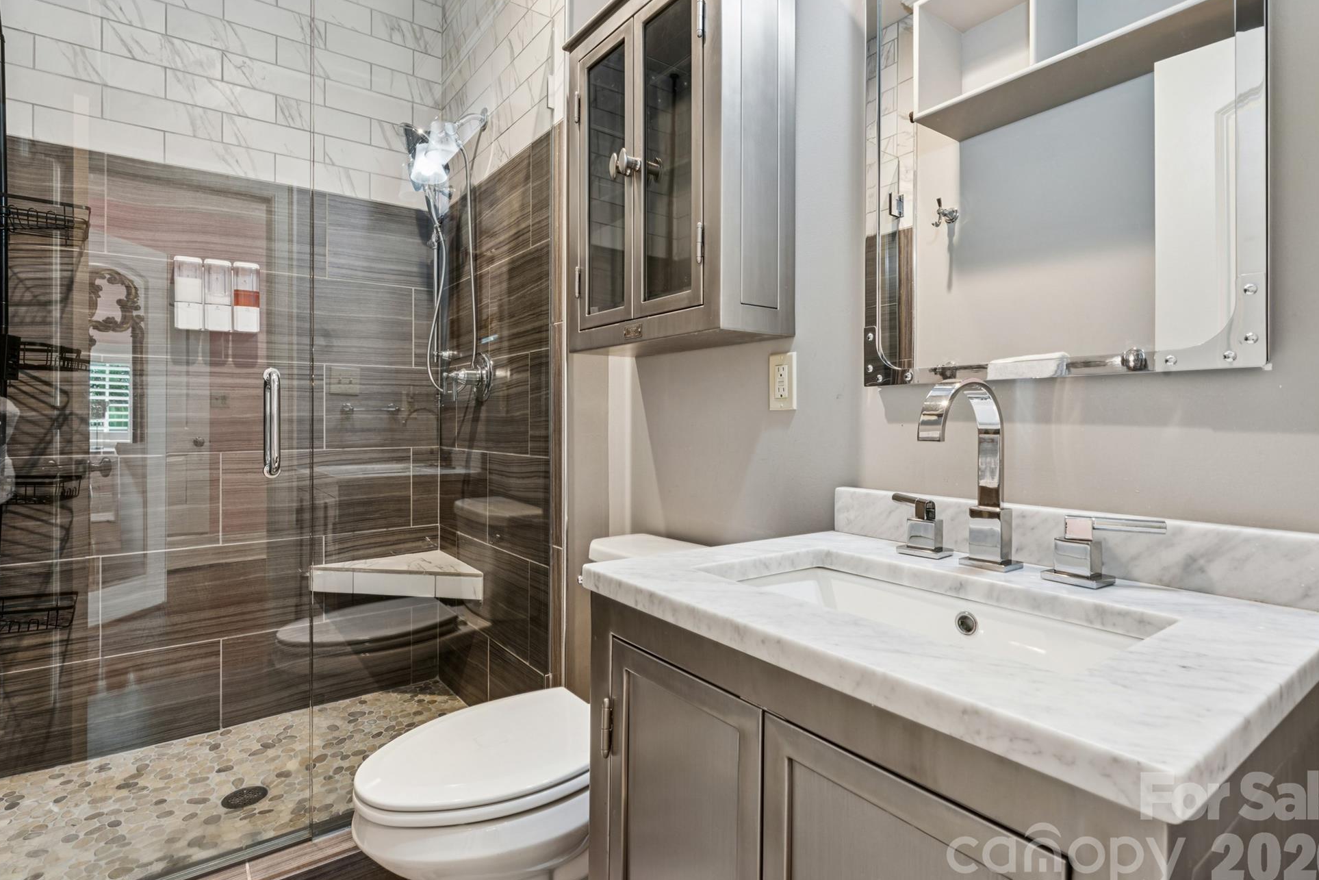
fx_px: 650
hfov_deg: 90.8
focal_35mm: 18
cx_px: 658
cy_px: 439
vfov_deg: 68.2
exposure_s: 4
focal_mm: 16.7
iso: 100
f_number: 13
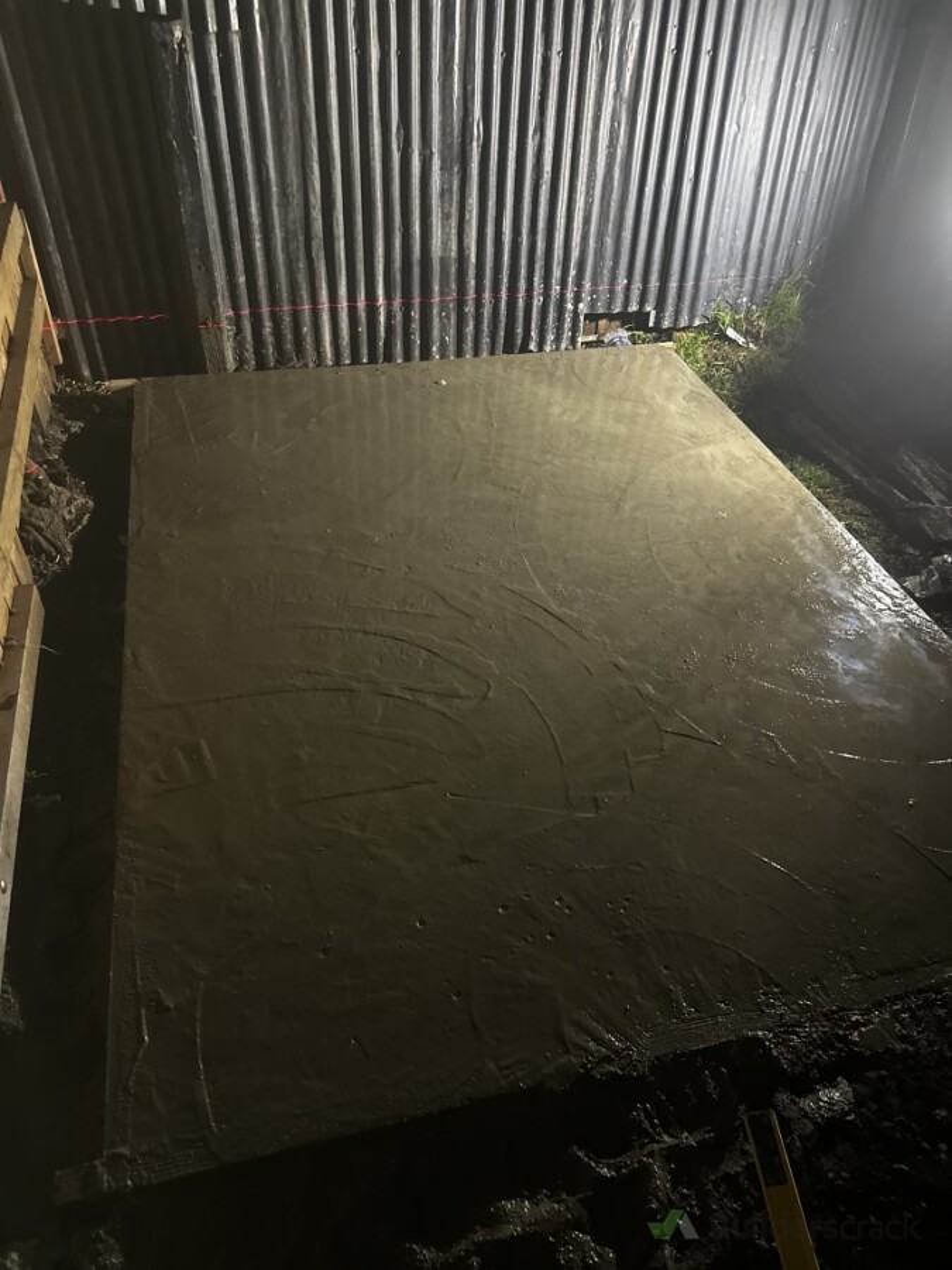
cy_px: 635
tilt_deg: -41.2
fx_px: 880
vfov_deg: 71.6
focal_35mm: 24
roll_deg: -3.5
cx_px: 476
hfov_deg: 56.8
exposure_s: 1/37
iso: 1000
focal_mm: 6.86
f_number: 1.78
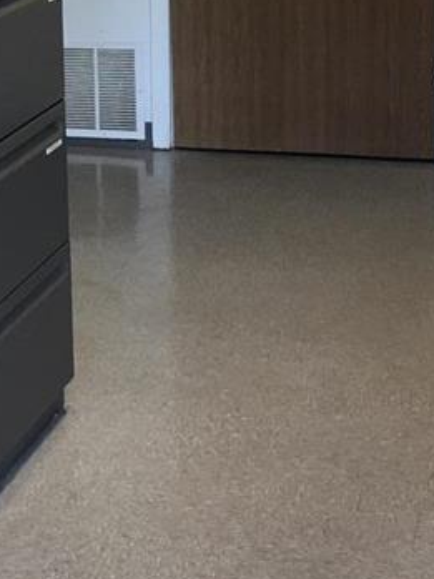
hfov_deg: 14.5
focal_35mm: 100
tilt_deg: -8.3
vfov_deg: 19.2
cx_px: -8
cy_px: 30
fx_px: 1672
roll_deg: +2.7
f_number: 2.2
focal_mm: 4.15
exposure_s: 1/15
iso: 25
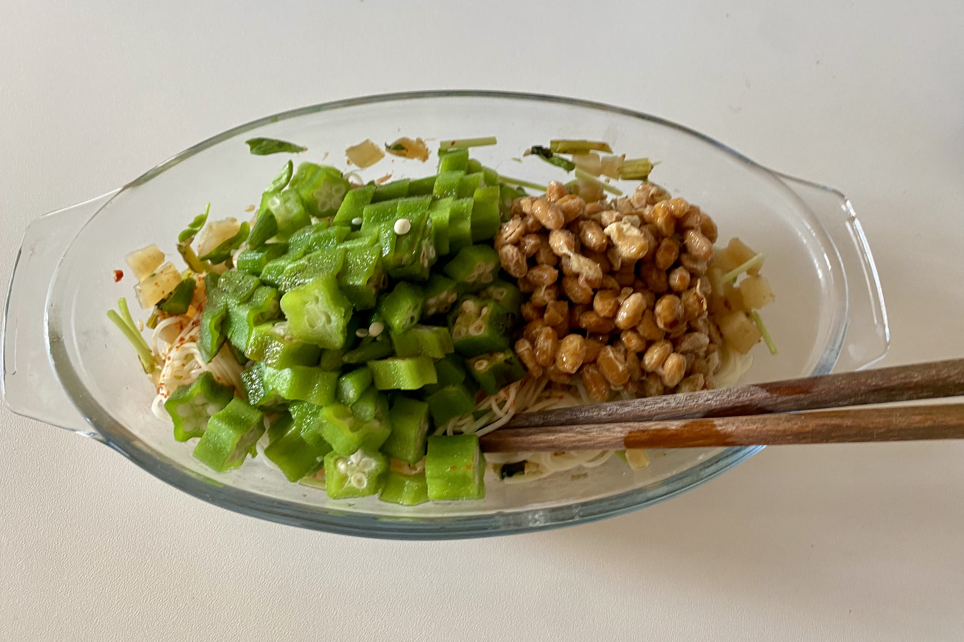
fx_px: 750
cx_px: 489
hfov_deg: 65.5
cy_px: 302
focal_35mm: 28
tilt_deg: -68.0
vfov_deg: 46.4
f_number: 1.8
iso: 160
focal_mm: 4.25
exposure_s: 1/50
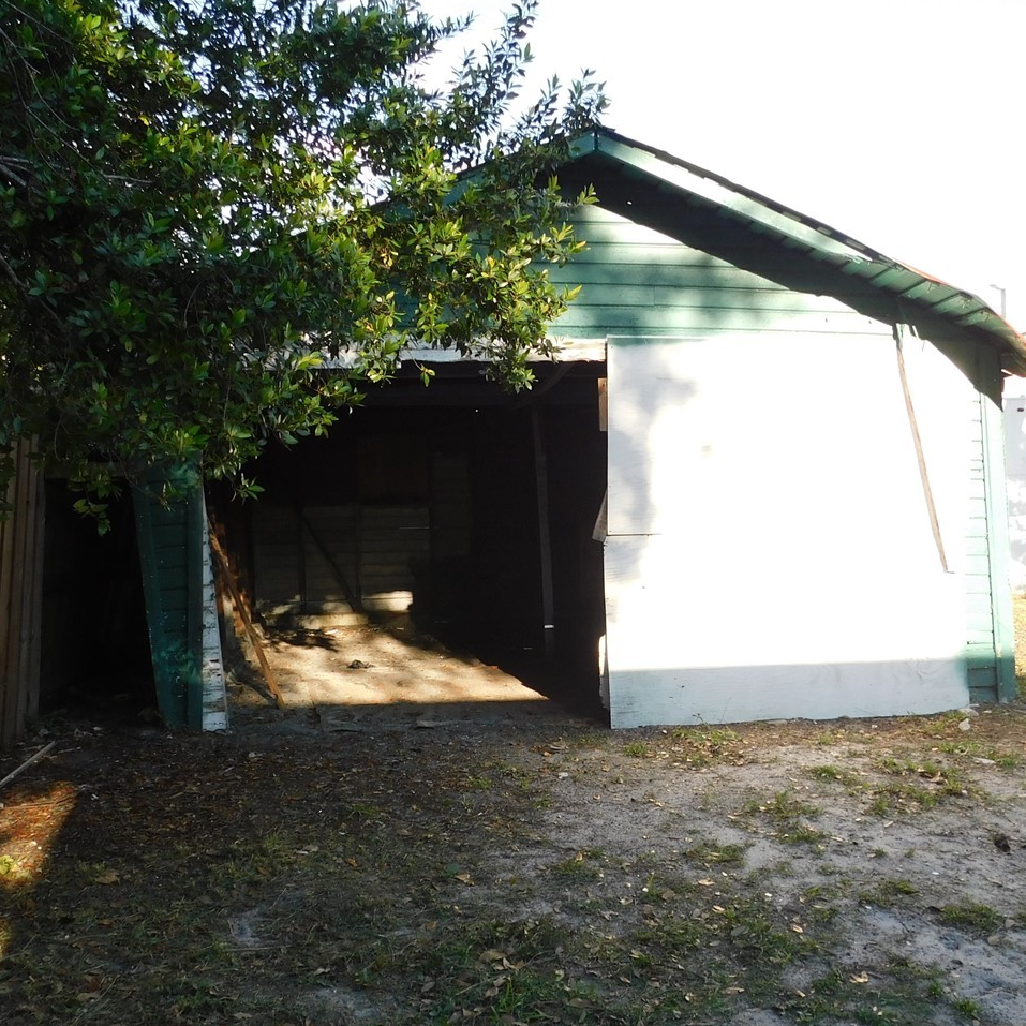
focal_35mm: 34
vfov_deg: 48.3
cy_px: 597
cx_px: 554
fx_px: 1140
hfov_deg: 48.4
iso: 125
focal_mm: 4
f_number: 3
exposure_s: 1/320
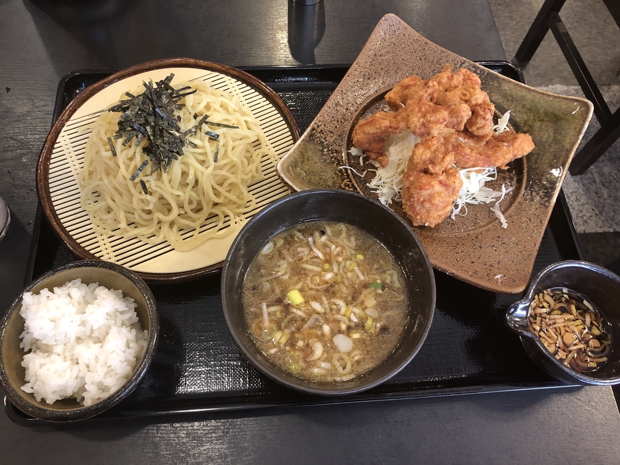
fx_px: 502
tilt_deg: -64.5
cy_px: 232
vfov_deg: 49.7
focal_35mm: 28
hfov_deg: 63.4
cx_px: 310
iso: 50
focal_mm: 3.99
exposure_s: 1/15
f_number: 1.8
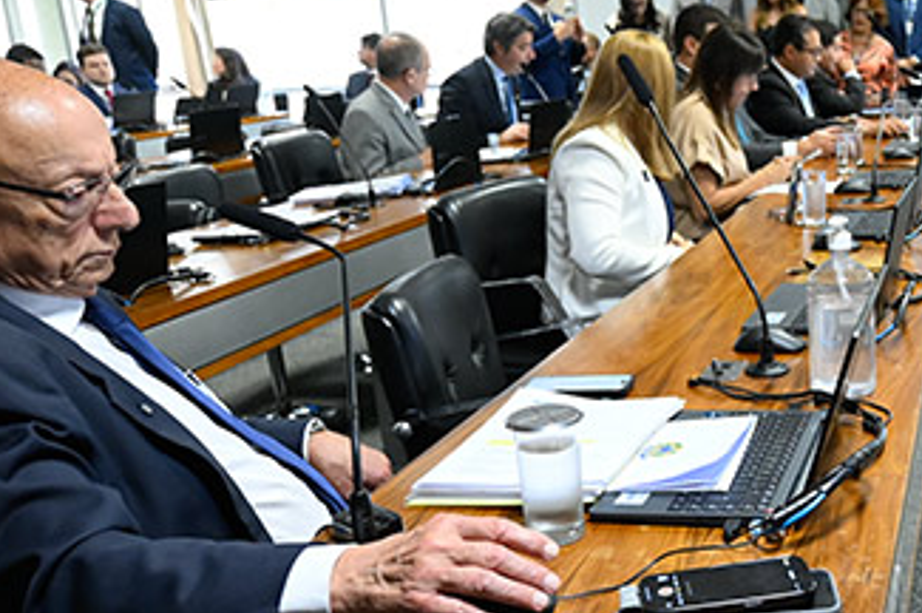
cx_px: 956
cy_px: 241
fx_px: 947
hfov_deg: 43.2
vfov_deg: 35.7
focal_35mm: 37
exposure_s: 1/125
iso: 2000
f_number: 2.8
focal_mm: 14
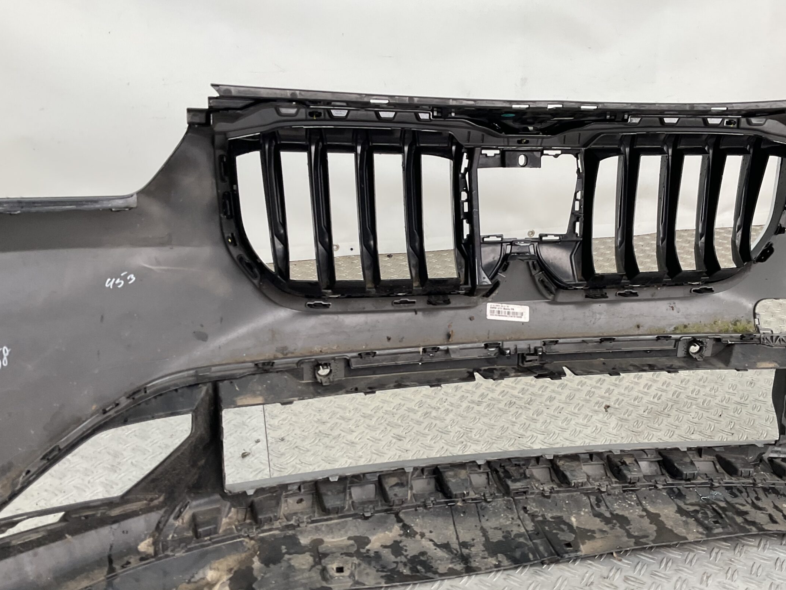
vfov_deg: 40.6
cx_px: 470
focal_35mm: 35
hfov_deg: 52.3
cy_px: 332
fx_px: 795
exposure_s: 1/120
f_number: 1.8
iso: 32
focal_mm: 3
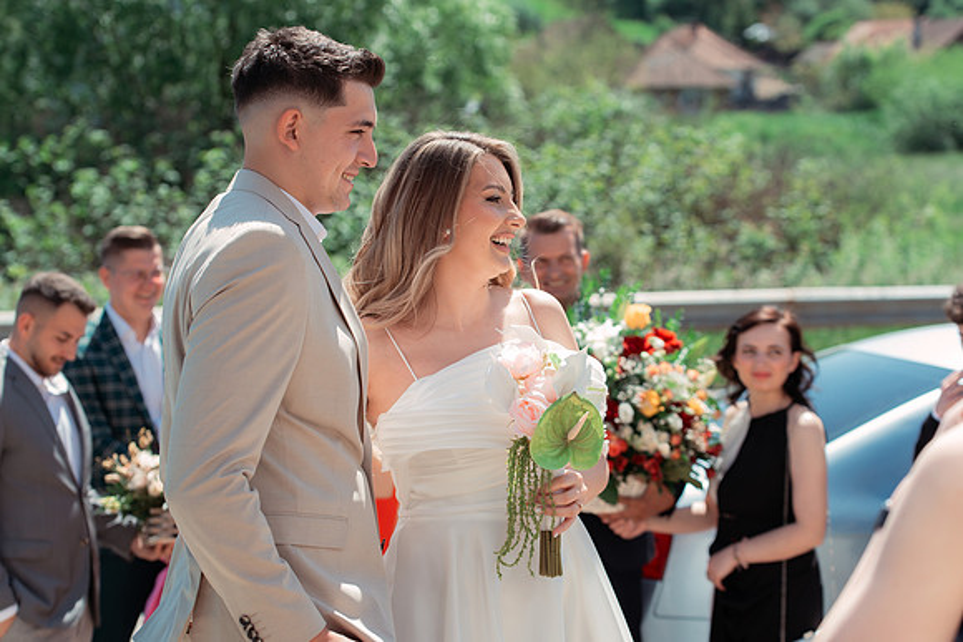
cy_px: 321
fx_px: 2408
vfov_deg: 15.2
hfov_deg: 22.6
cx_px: 482
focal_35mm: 90
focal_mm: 90
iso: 200
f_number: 5
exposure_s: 1/500
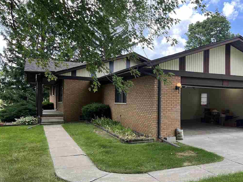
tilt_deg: +1.1
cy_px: 96
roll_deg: -0.8
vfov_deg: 42.9
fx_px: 232
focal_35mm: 33
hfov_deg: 54.7
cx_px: 152
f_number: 1.6
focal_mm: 5.1
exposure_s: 1/592
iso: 50
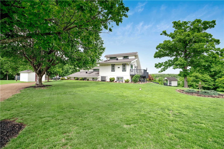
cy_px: 74
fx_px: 100
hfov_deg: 96.7
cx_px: 112
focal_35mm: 16
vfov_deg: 73.7
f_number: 6.3
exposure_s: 1/250
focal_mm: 16
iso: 200
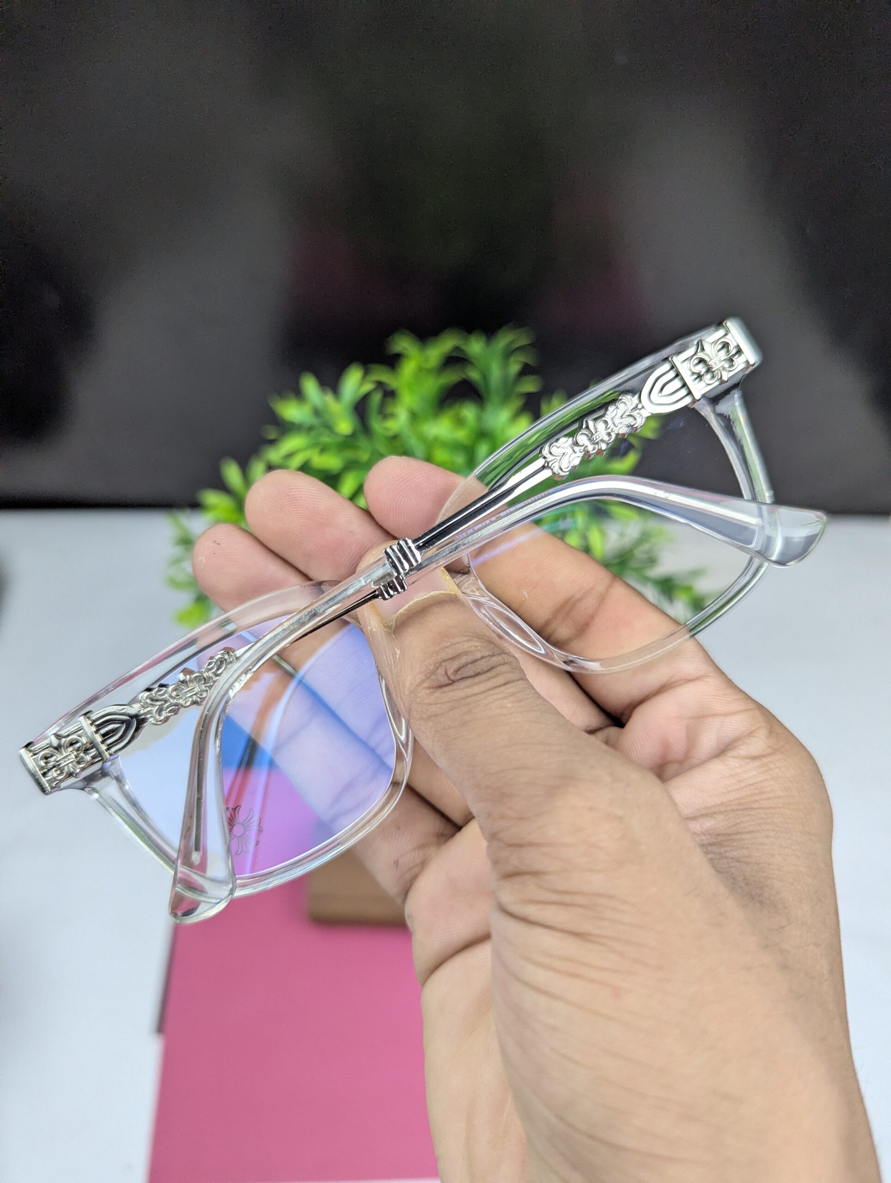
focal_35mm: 24
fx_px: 821
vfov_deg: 71.5
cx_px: 446
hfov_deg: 56.9
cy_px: 592
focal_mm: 6.81
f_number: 1.85
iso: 150
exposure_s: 1/231
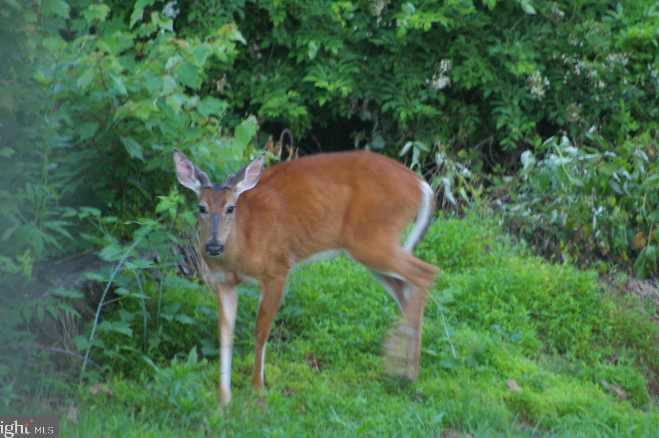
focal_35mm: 530
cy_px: 185
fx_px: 9693
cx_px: 363
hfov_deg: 3.9
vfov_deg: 2.6
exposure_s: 1/20
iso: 800
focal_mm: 300
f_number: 5.8
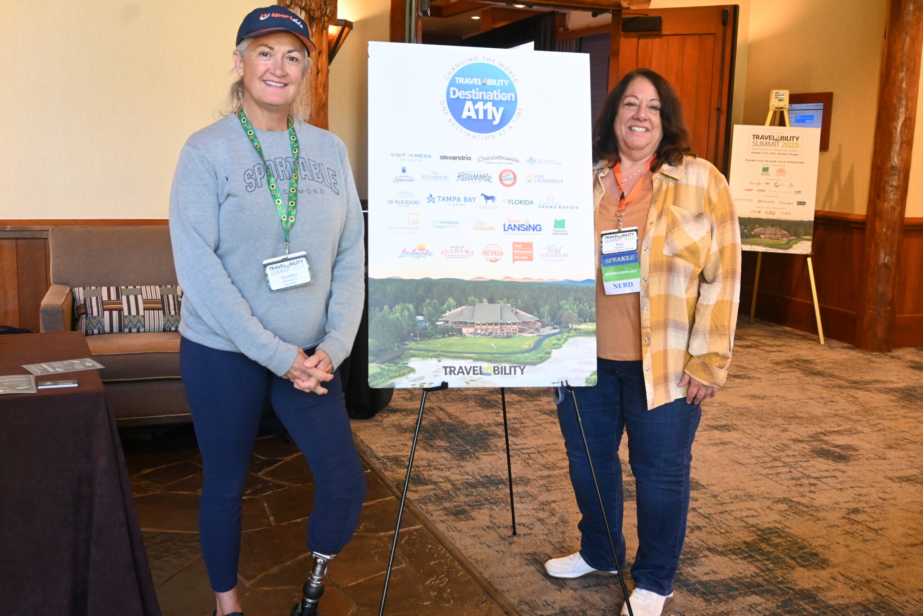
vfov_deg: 36.2
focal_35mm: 37
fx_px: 942
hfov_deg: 52.2
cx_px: 462
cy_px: 308
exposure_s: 1/100
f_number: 4.2
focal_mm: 24.5
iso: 3200
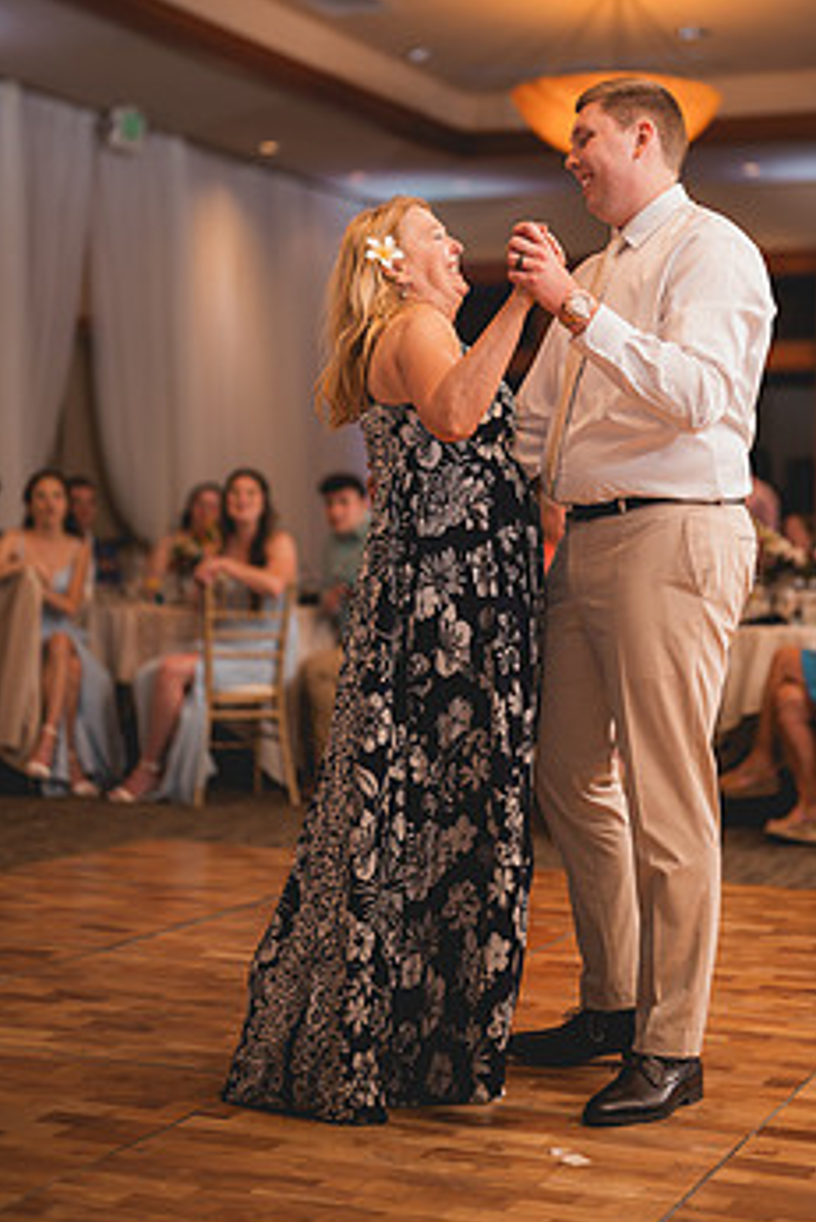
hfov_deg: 20.9
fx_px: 2208
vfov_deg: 30.8
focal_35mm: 65
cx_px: 470
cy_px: 456
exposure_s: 1/250
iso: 125
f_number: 1.2
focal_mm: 50
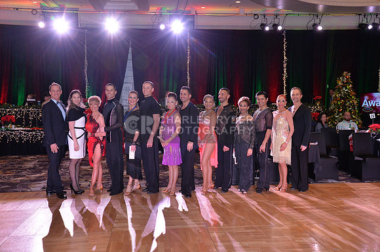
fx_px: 401
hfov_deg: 50.8
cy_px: 126
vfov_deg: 35.0
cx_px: 190
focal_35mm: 38
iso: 2500
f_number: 6.3
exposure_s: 1/200
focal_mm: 38
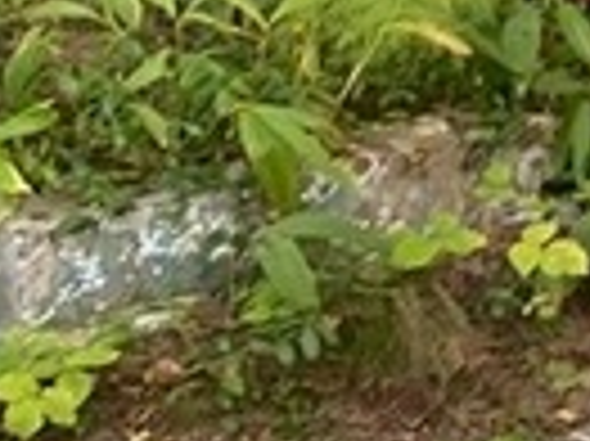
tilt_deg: -16.9
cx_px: 1459
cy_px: 346
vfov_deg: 7.3
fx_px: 3457
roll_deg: -5.4
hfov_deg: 8.8
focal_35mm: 203
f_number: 1.8
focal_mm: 4.25
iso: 64
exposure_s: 1/121
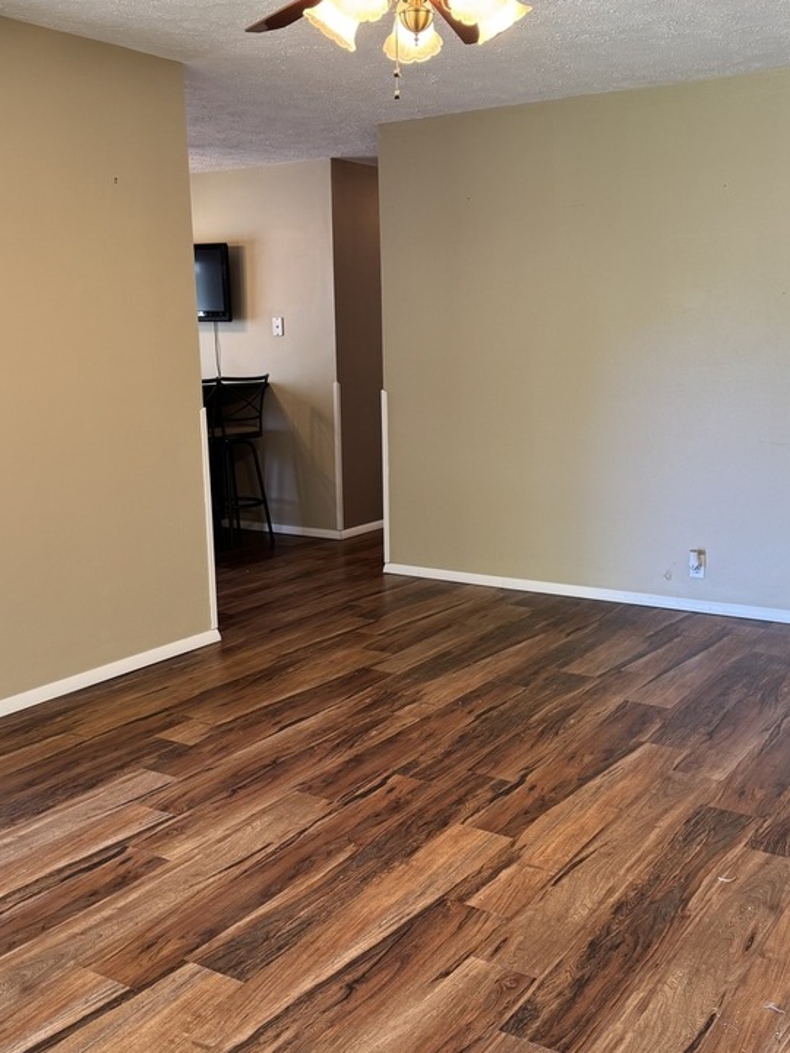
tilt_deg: -11.9
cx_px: 404
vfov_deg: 51.3
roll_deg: +0.6
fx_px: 1095
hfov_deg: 39.7
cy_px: 543
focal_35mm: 36
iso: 125
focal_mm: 6.76
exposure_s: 1/60
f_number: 1.78
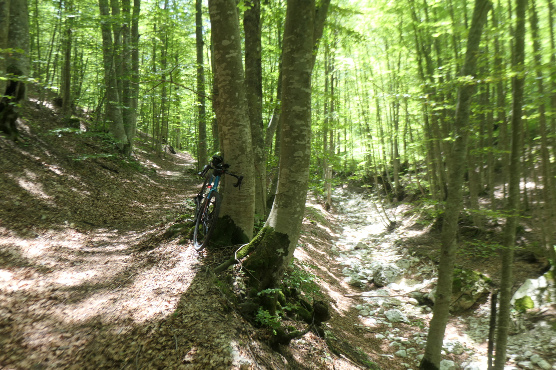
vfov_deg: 42.3
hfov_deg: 60.3
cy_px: 185
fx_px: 479
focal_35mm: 31
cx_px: 278
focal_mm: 11.3
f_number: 3.6
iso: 200
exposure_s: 1/80
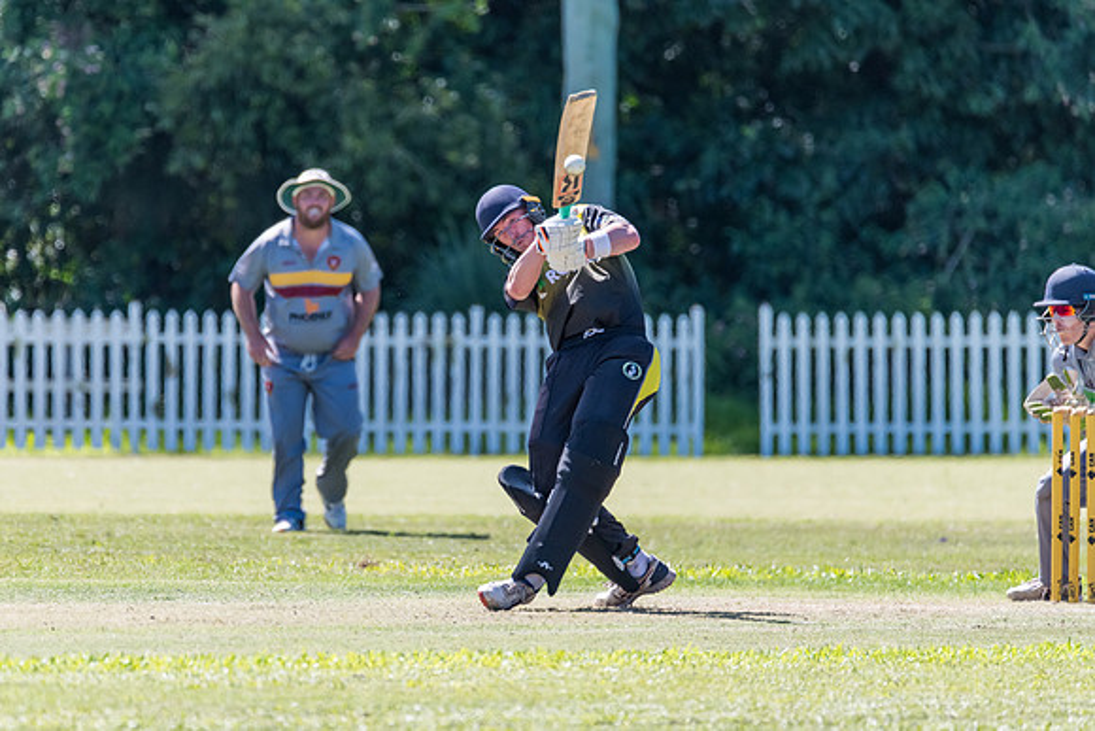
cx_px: 476
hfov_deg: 3.0
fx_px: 20676
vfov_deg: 2.0
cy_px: 335
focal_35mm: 680
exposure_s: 1/2000
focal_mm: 600
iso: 1250
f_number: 6.3
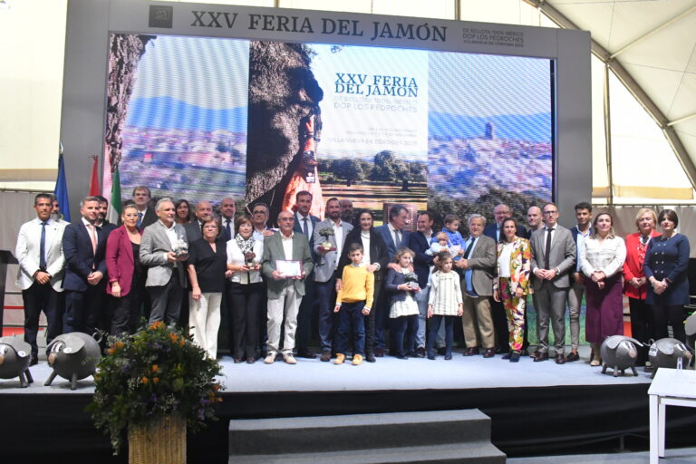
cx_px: 348
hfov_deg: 57.2
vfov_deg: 40.0
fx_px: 638
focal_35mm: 33
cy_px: 232
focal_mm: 22
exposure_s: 1/250
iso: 3200
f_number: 8
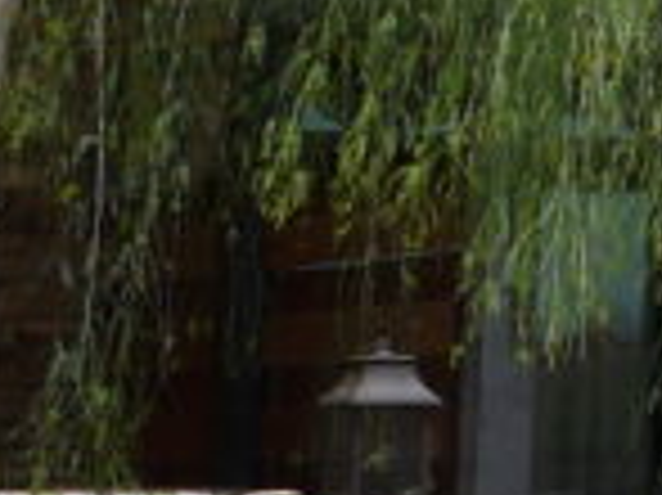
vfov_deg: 7.5
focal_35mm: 195
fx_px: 3726
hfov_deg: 8.1
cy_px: -90
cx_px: 2207
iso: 160
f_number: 7.1
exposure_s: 1/500
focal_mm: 14
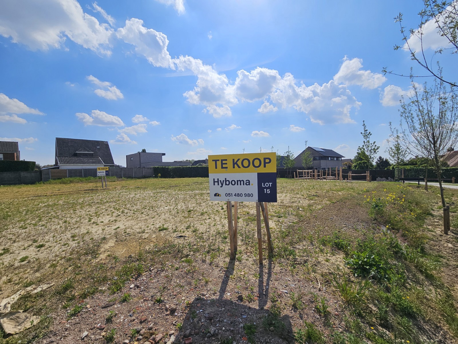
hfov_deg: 106.2
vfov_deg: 89.9
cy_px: 172
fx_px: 172
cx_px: 229
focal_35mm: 13
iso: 50
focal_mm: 2.2
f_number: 2.2
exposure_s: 1/5758
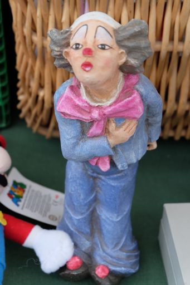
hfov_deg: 18.2
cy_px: 142
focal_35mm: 75
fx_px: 594
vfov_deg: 27.0
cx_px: 95
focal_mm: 50
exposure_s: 1/300
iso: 400
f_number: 5.6
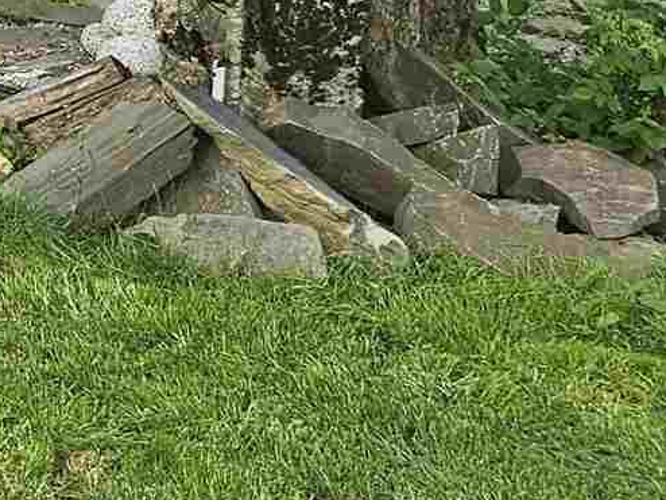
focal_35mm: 143
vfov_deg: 9.8
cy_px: -434
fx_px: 2753
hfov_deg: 10.7
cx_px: -1161
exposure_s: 1/180
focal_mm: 6.3
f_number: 1.7
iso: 20
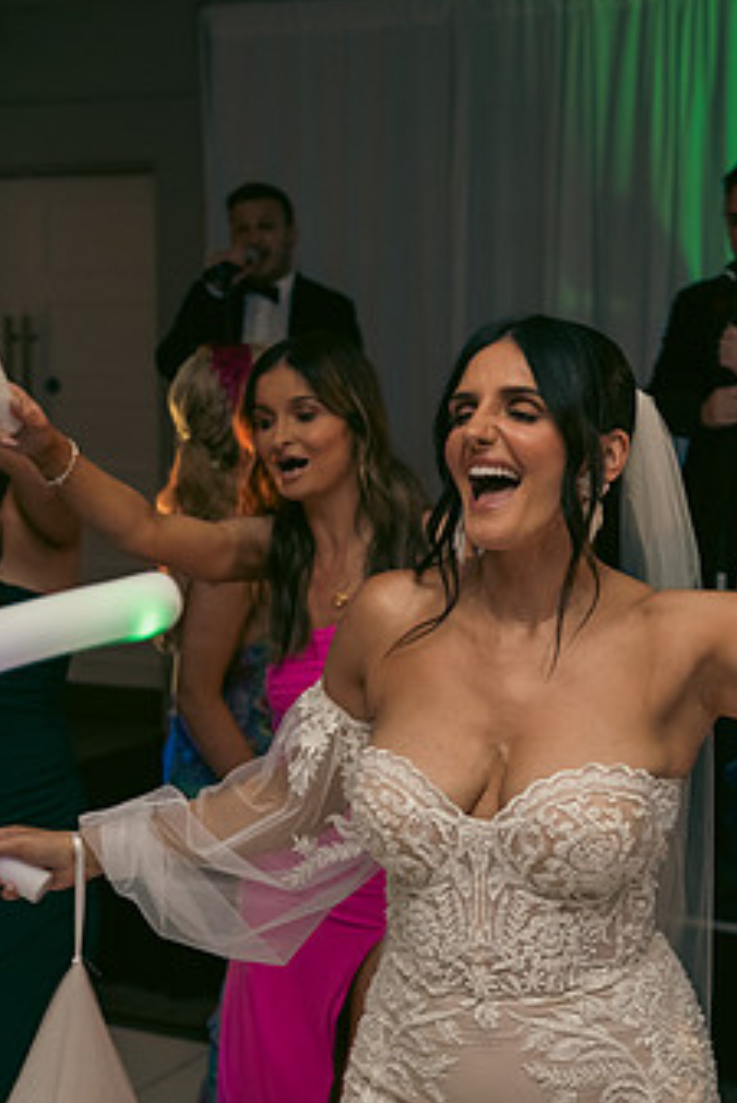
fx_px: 1902
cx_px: 491
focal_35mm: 62
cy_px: 610
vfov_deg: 32.3
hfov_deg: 21.8
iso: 800
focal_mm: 36
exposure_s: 1/160
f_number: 3.5
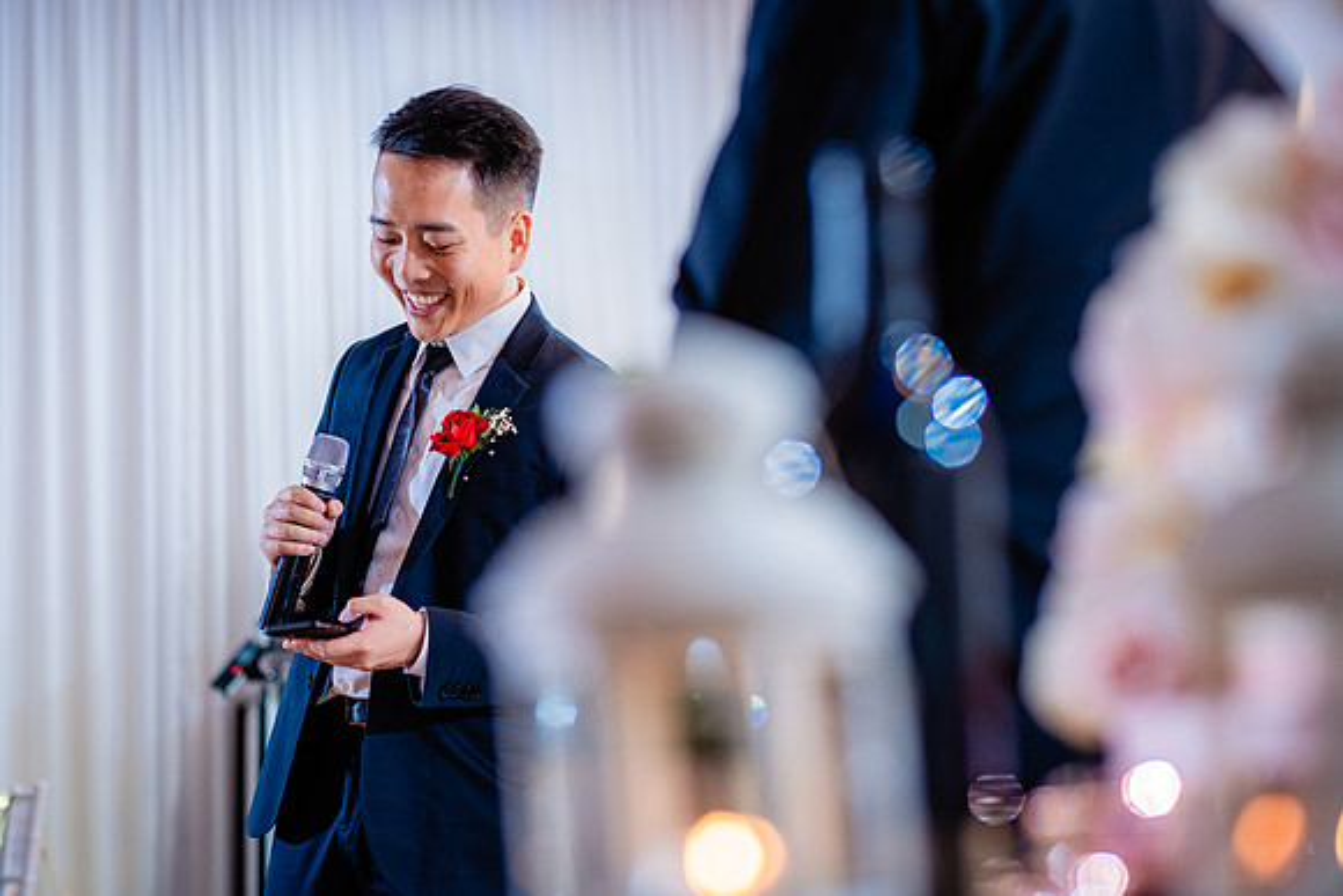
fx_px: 3556
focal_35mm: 95
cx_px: 581
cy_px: 472
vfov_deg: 14.4
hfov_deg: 21.4
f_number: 2
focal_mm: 56
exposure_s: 1/160
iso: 640
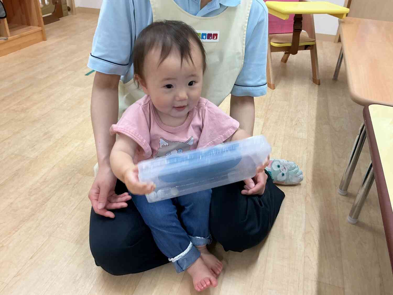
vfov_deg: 48.2
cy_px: 148
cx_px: 196
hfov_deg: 61.7
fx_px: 329
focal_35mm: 29
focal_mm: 3
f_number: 1.8
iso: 64
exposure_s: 1/60
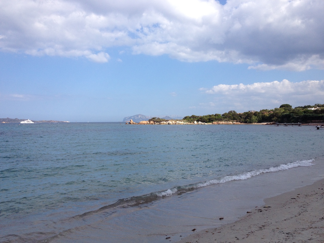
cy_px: 122
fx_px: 328
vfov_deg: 40.7
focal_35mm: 35
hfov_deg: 52.6
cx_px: 162
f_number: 2.4
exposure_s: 1/1727
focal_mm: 4.28
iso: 50
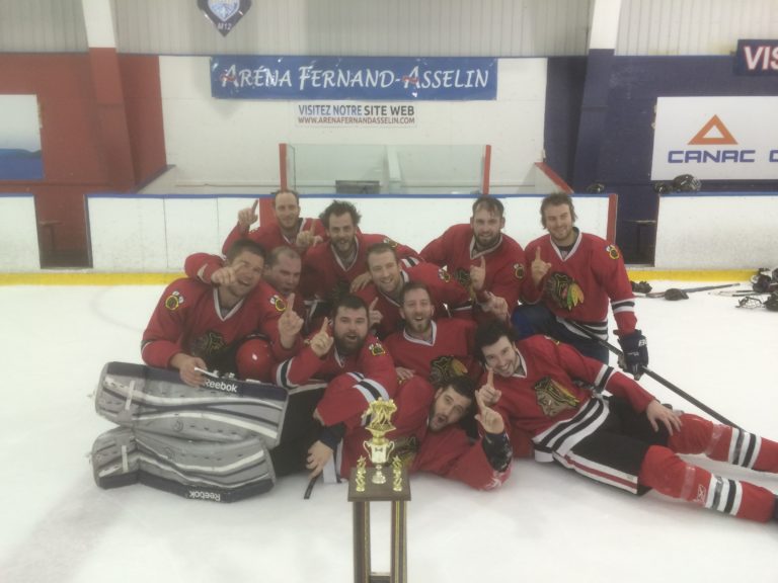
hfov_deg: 61.7
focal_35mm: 29
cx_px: 389
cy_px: 292
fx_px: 652
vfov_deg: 48.2
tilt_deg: -12.9
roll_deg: +1.3
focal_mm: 4.15
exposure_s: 1/30
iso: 64
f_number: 2.2
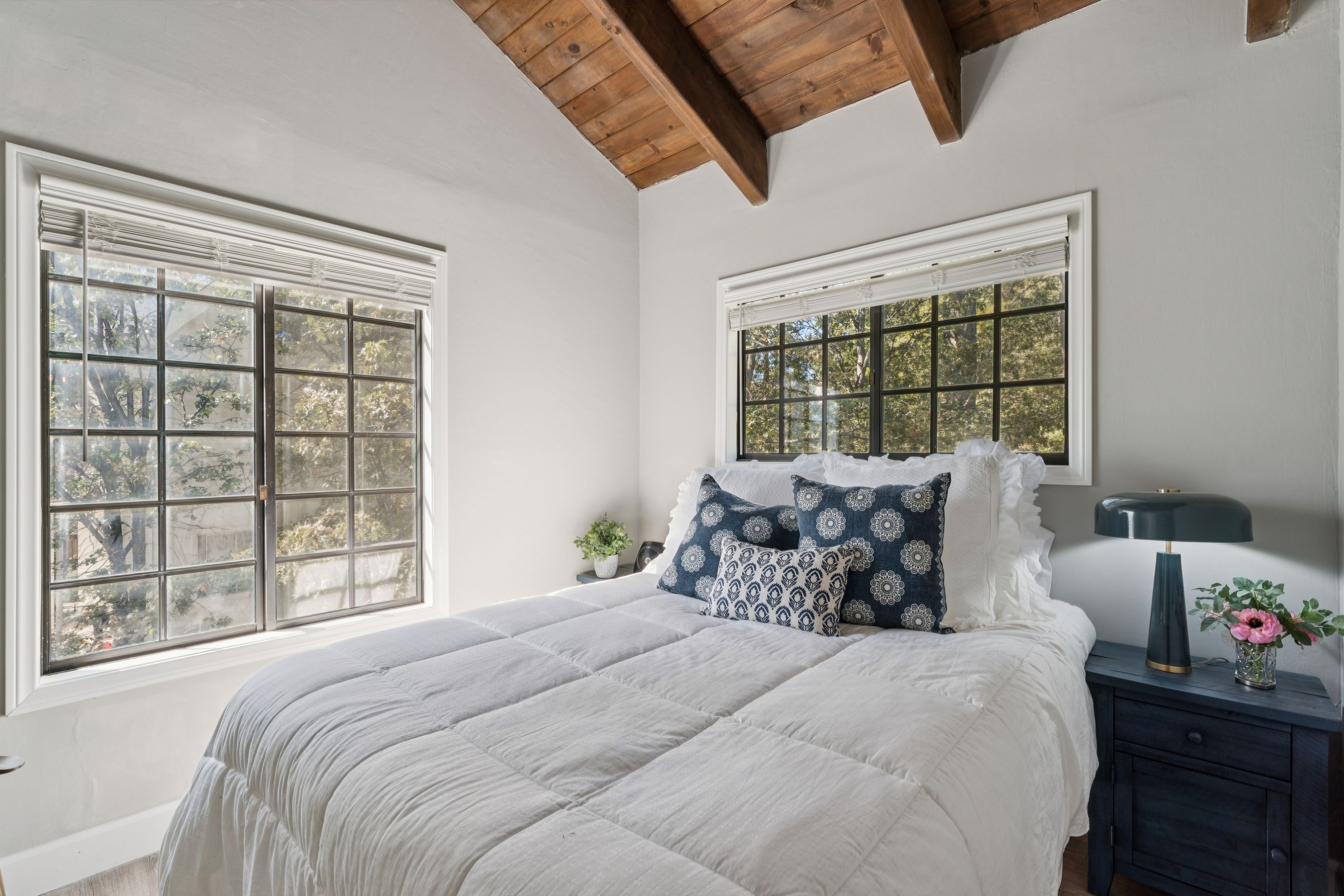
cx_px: 672
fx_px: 612
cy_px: 448
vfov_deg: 72.4
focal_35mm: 16
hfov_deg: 95.3
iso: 100
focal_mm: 16.4
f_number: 13
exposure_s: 1/8
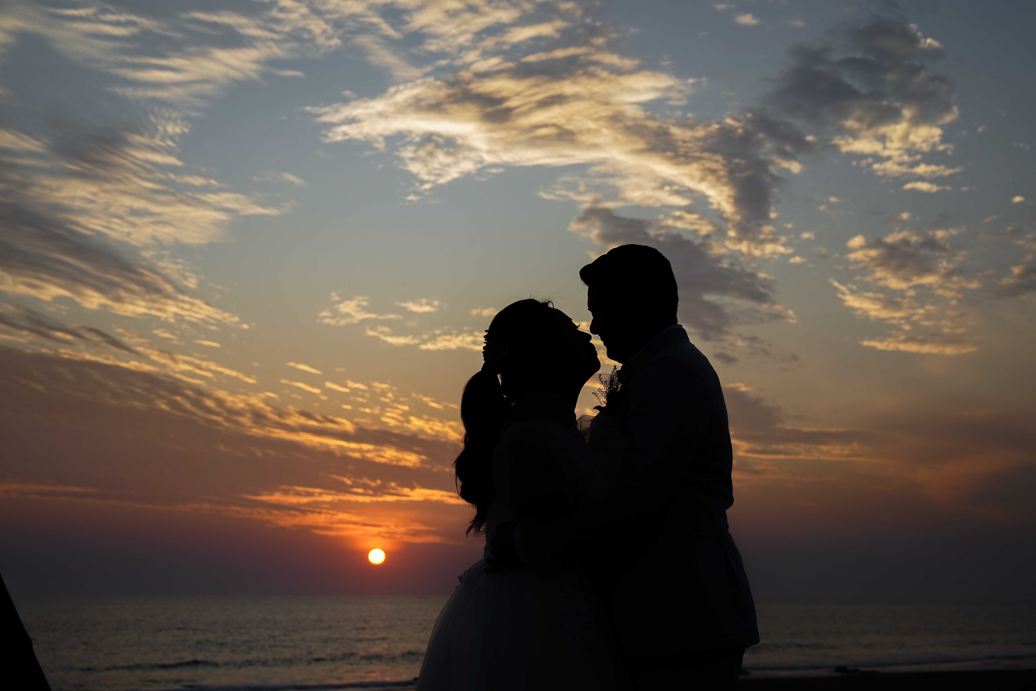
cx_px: 518
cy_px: 346
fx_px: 1439
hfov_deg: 39.6
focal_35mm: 50
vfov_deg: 27.0
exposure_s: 1/500
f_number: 6.3
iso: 250
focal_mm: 50
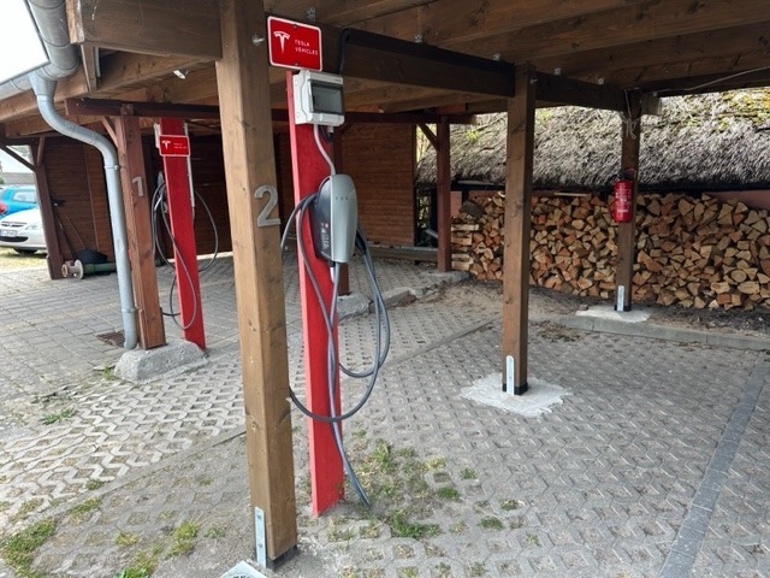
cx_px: 385
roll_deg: +0.8
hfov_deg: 71.6
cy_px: 289
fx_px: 534
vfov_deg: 56.8
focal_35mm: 24
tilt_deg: -12.4
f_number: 1.78
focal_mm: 6.86
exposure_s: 1/234
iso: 64
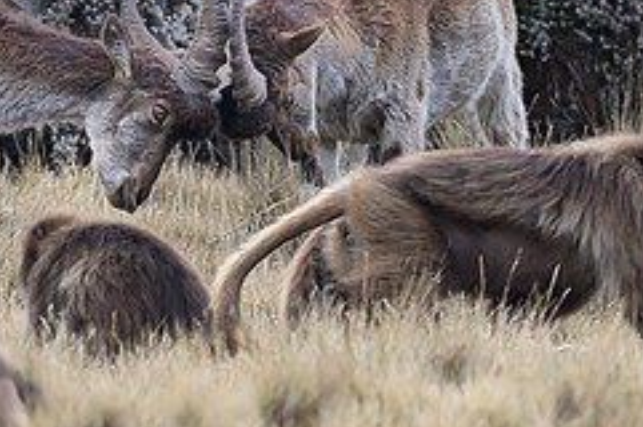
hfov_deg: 1.1
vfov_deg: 0.8
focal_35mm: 1815
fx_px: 32374
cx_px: -250
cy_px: 14
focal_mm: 400
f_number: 4
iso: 640
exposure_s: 1/2000
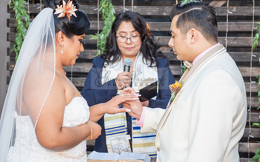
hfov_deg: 21.6
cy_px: 99
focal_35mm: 96
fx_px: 680
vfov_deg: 13.6
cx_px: 122
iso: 500
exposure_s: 1/250
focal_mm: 70
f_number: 3.2
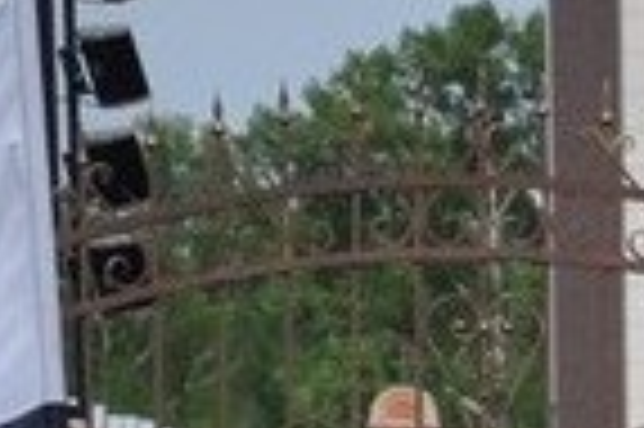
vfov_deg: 3.2
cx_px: 1369
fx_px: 7612
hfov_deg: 4.8
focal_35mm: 426
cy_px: 975
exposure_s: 1/1600
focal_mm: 58
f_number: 6.3
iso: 400
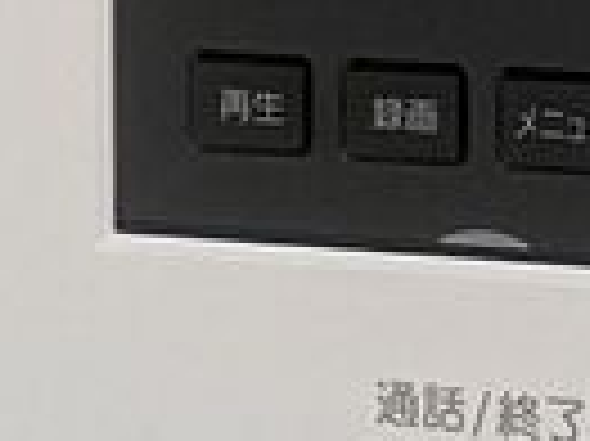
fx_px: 4257
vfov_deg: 5.9
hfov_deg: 7.9
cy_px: -234
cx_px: 563
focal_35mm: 250
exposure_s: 1/120
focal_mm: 5.43
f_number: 1.89
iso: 677
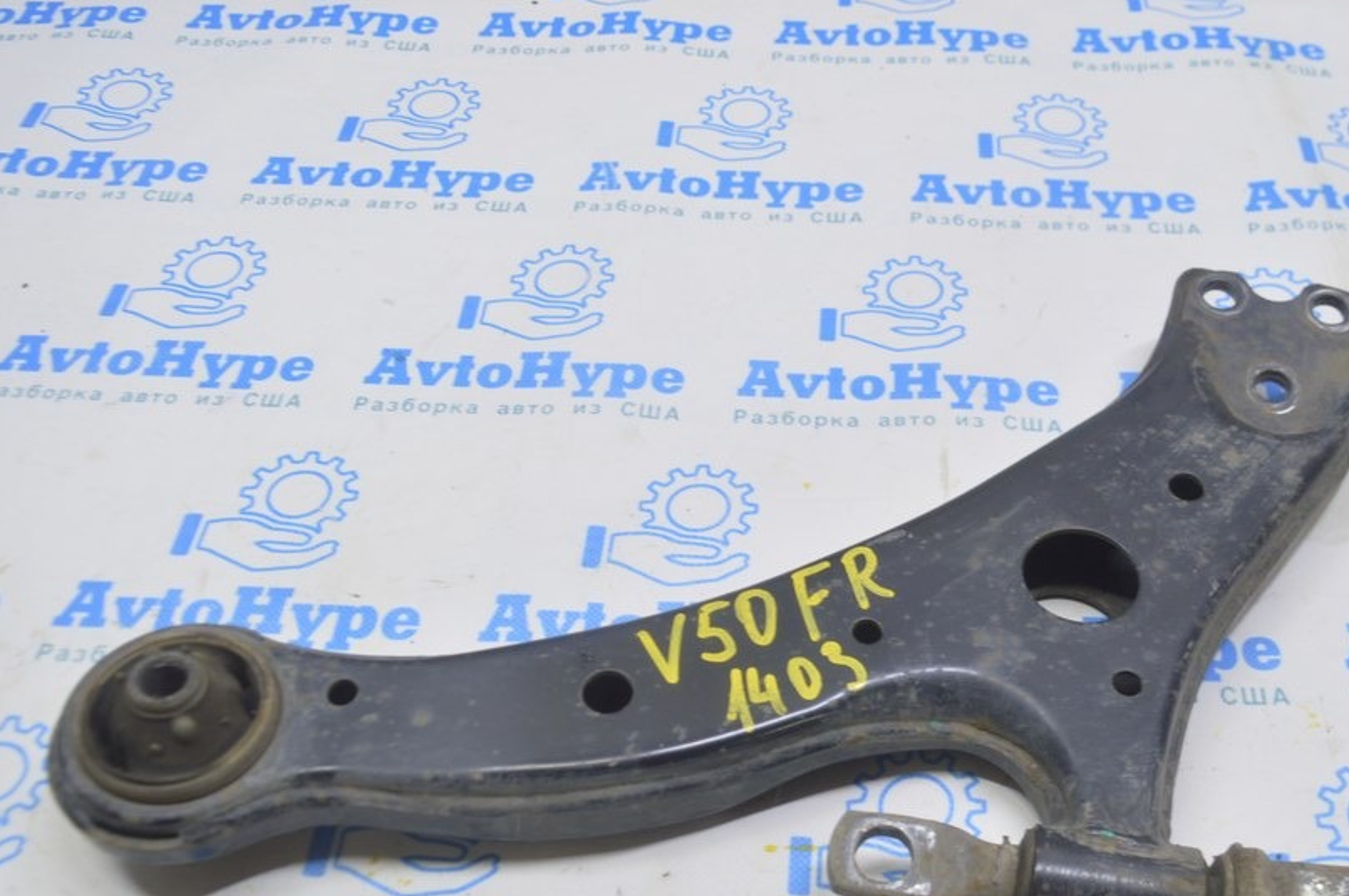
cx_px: 803
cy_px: 530
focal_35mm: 42
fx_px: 1572
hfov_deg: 46.2
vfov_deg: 31.8
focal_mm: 22
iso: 400
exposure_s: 1/20
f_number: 5.6
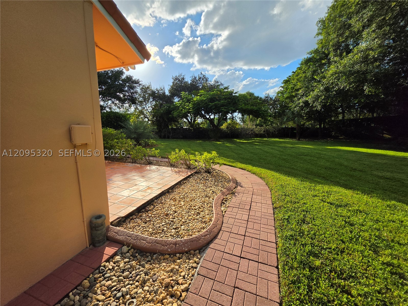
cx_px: 204
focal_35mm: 13
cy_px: 153
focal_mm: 2.2
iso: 32
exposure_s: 1/3540
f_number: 1.9
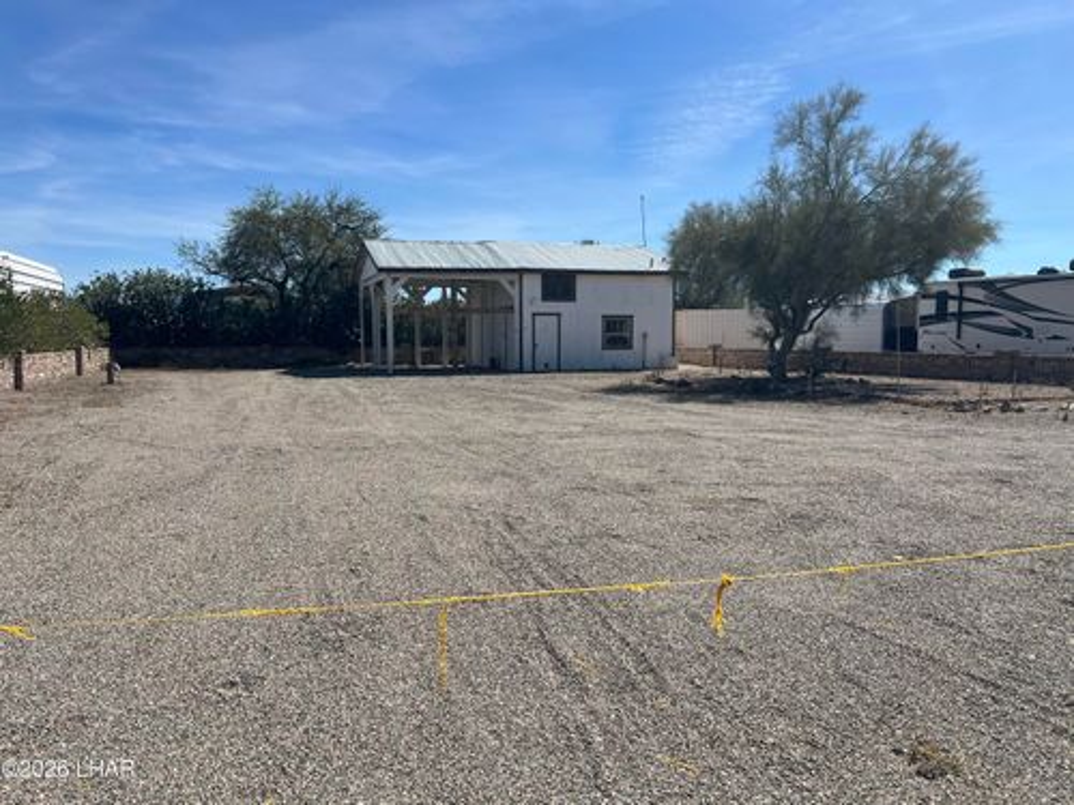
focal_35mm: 26
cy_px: 402
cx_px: 537
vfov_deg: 53.1
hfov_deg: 67.3
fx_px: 807
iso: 50
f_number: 1.5
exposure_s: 1/6579
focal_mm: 5.7
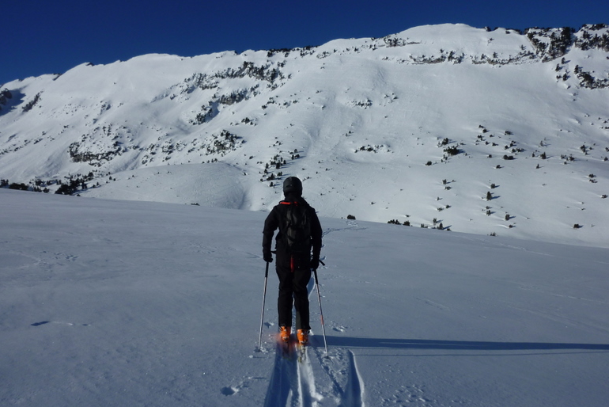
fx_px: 457
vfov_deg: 47.9
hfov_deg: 67.4
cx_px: 302
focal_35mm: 27
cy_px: 230
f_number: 10
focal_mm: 4.5
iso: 80
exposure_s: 1/320
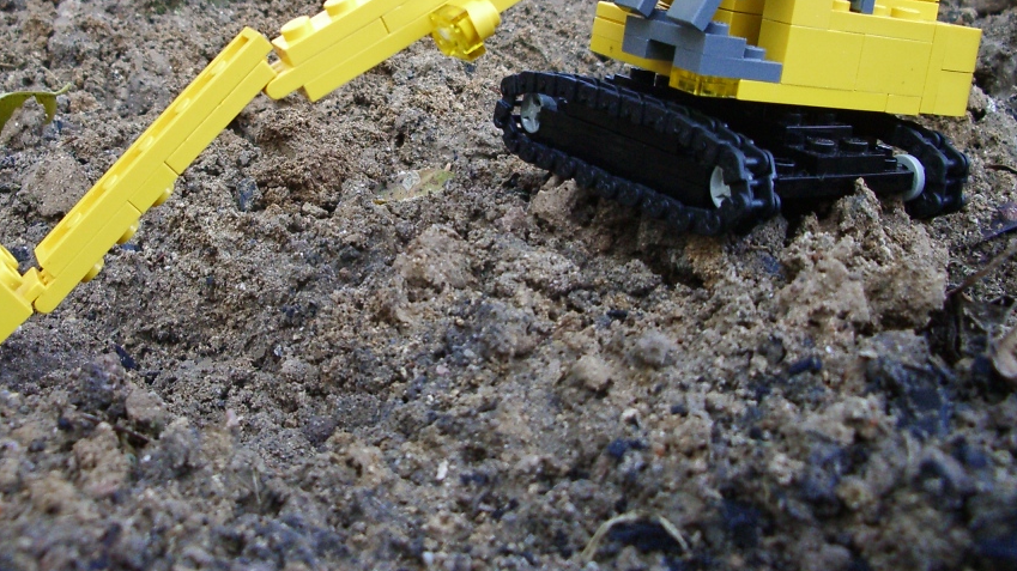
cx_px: 454
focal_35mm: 46
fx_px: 1240
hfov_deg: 44.5
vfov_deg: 25.6
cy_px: 140
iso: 200
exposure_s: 1/100
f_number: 2.6
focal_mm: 5.8
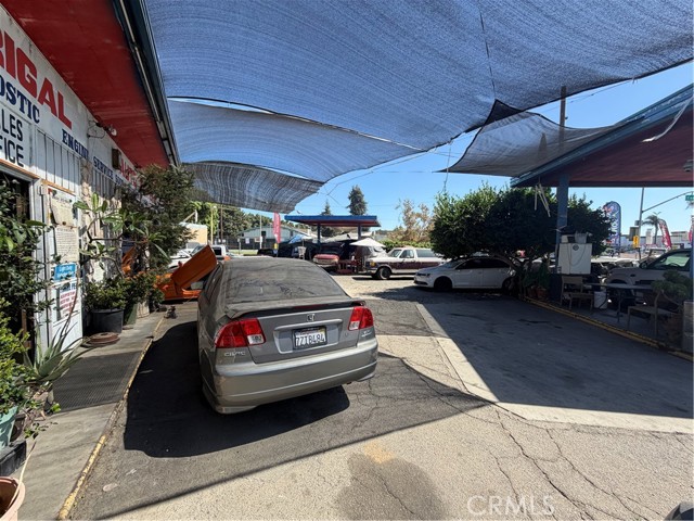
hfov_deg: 102.1
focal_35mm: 14
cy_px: 260
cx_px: 347
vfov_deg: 85.7
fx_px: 281
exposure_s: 1/574
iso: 40
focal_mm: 2.22
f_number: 2.2
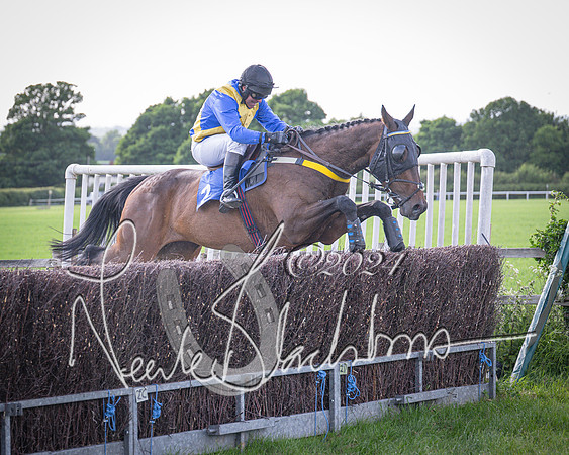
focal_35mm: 129
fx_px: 2174
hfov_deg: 14.9
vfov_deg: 11.9
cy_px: 296
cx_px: 164
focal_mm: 70
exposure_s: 1/1600
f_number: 2.8
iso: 640
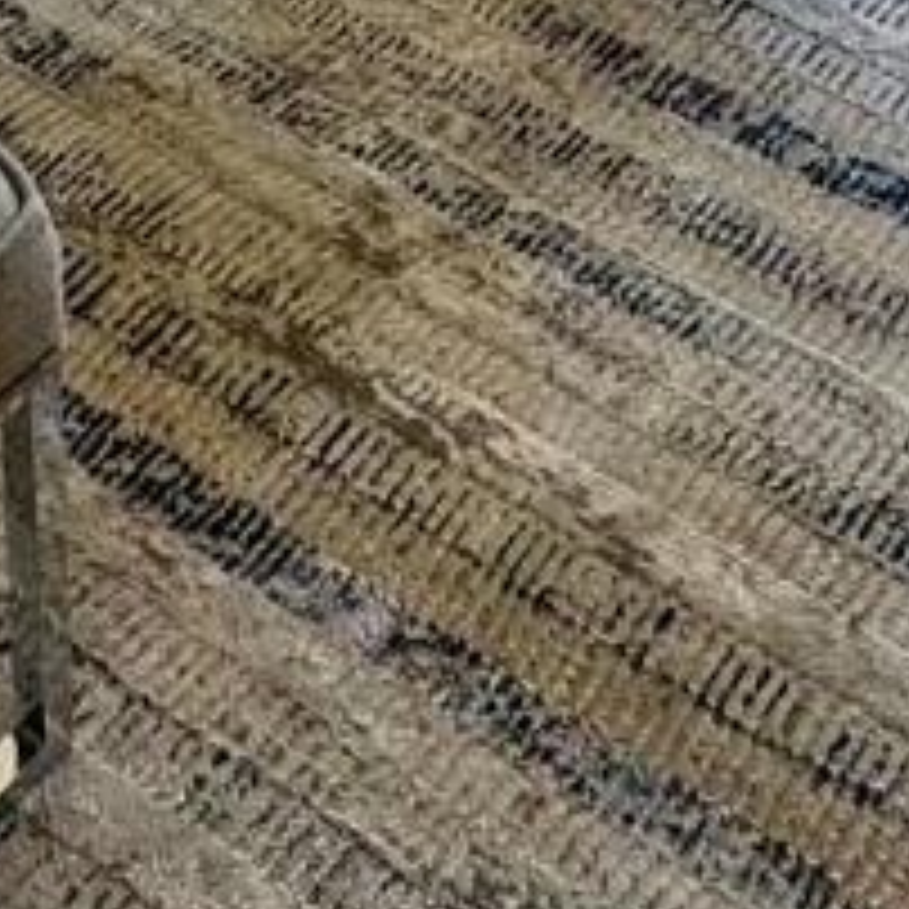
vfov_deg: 16.5
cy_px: -605
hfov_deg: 18.9
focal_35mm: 92
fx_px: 2733
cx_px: 495
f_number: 2.2
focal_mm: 2.22
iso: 40
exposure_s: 1/135
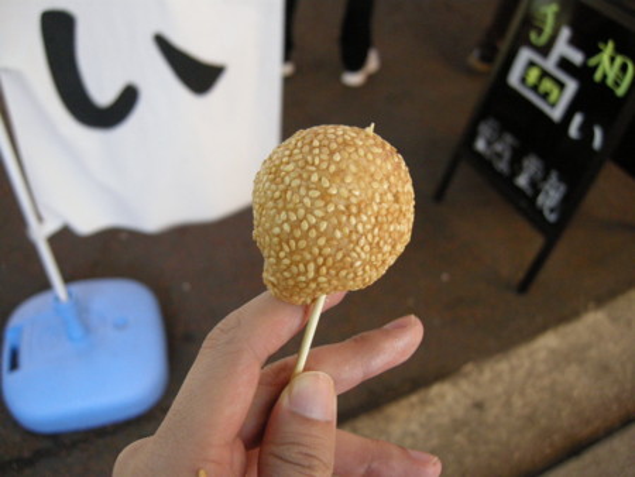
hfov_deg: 52.6
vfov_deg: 40.7
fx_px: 642
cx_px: 318
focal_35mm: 35
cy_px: 238
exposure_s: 1/21.4
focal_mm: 7.5
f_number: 2.7
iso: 400
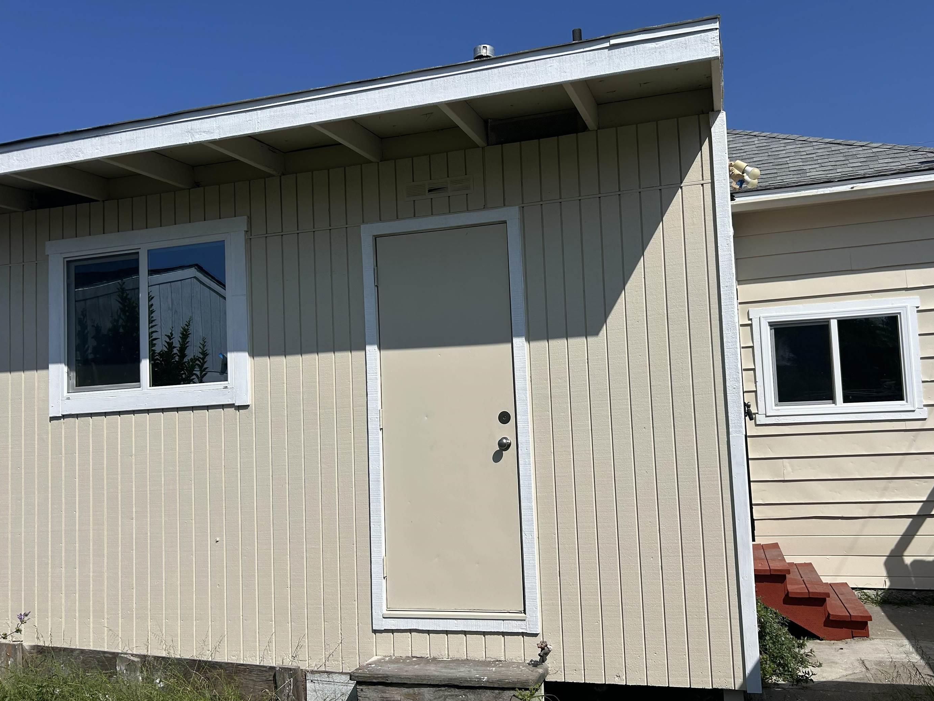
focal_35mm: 29
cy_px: 364
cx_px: 514
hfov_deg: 61.5
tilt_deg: +3.9
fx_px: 783
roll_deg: +3.0
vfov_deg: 48.2
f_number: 1.5
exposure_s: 1/10309
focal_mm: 5.7
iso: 50
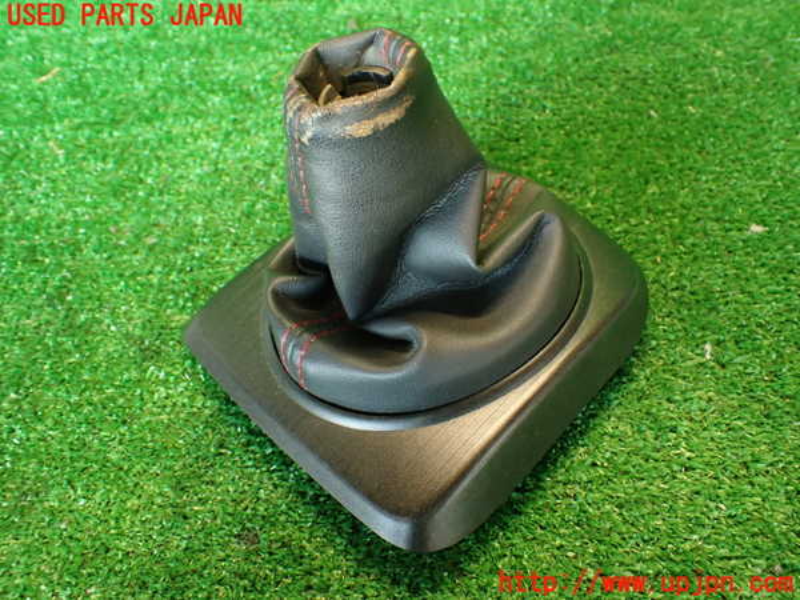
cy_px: 300
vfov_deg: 44.2
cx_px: 400
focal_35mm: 32
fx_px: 740
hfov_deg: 56.8
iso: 400
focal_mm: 5.79
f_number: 2.4
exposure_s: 1/30
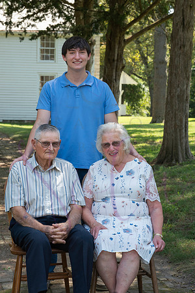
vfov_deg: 24.5
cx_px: 98
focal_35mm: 83
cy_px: 146
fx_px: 674
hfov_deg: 16.5
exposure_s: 1/160
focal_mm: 83
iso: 400
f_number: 8
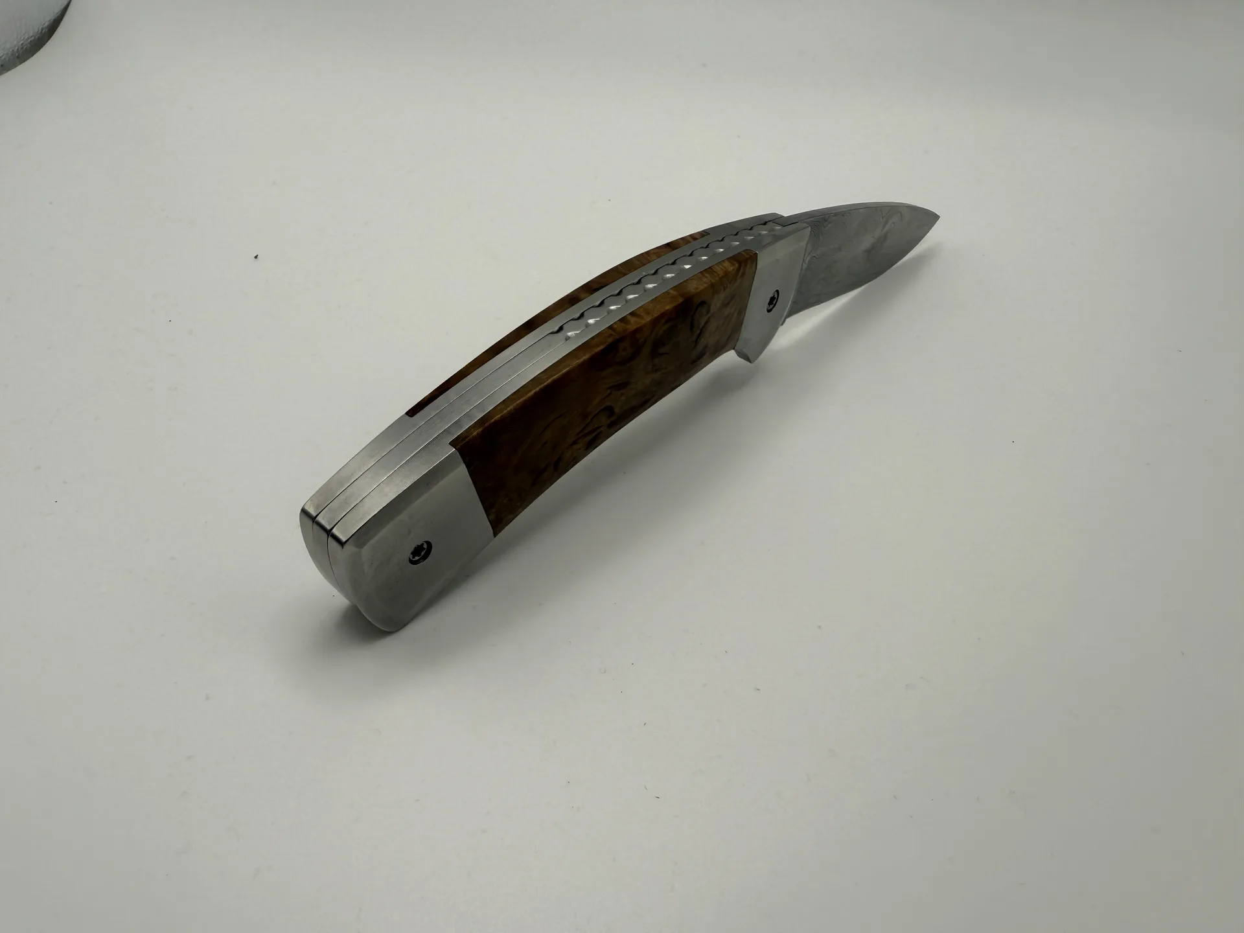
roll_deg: -1.2
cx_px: 622
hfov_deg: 71.6
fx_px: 862
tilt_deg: -41.8
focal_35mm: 24
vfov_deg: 56.8
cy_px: 466
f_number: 2.2
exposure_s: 1/865
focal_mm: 2.22
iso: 40
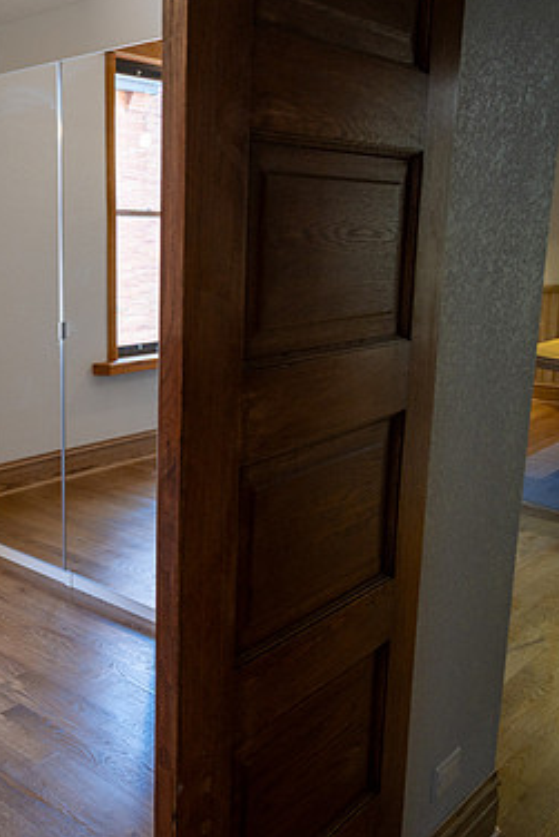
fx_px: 861
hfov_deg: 34.2
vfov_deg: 51.9
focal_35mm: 37
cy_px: 414
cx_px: 65
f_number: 5
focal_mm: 24
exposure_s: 1/50
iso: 500
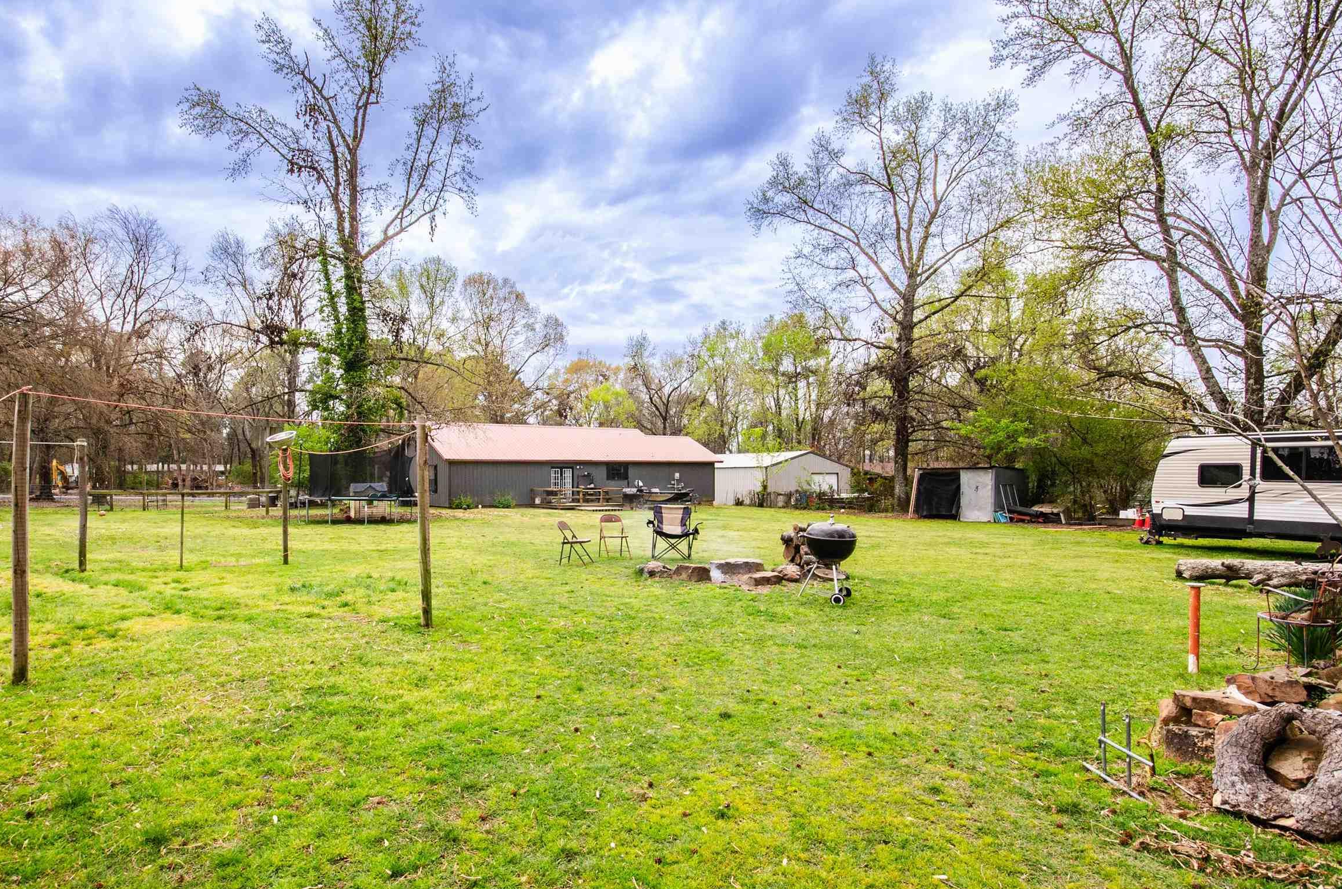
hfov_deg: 83.8
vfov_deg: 61.7
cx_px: 605
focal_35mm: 20
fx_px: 744
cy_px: 462
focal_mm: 10
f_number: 9
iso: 200
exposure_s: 1/320
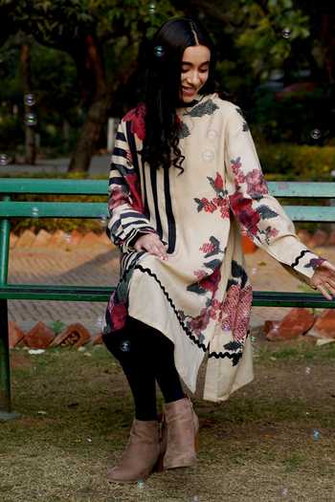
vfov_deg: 28.8
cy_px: 251
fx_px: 977
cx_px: 168
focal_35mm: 70
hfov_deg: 19.5
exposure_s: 1/200
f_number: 5
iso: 100
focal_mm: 70
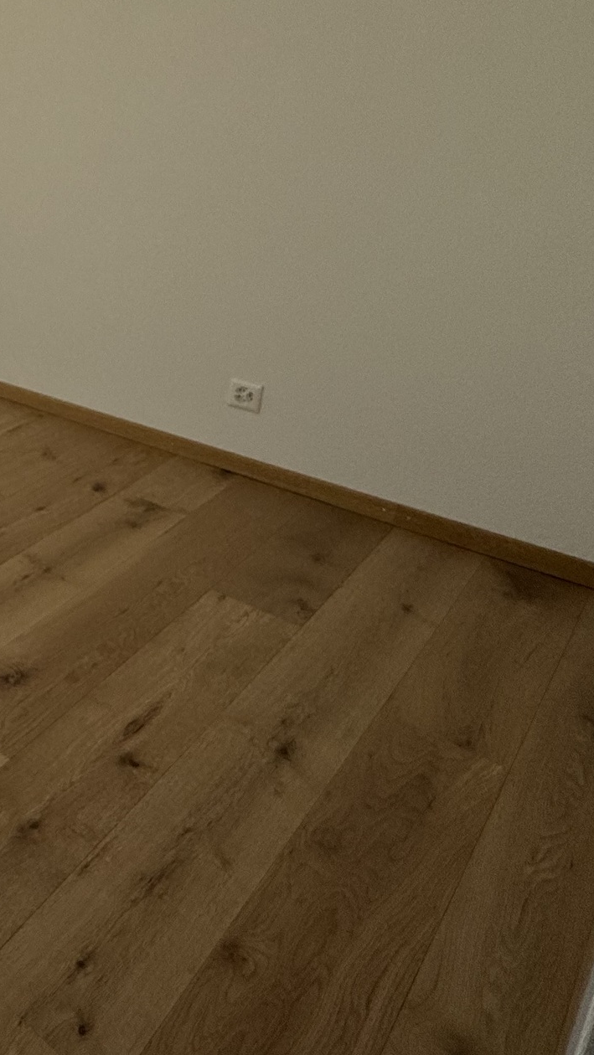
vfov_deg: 59.8
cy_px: 286
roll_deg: +1.0
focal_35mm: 31
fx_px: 868
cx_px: -293
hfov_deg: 27.0
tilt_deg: -14.2
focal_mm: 2.22
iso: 50
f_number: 2.2
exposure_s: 1/1299
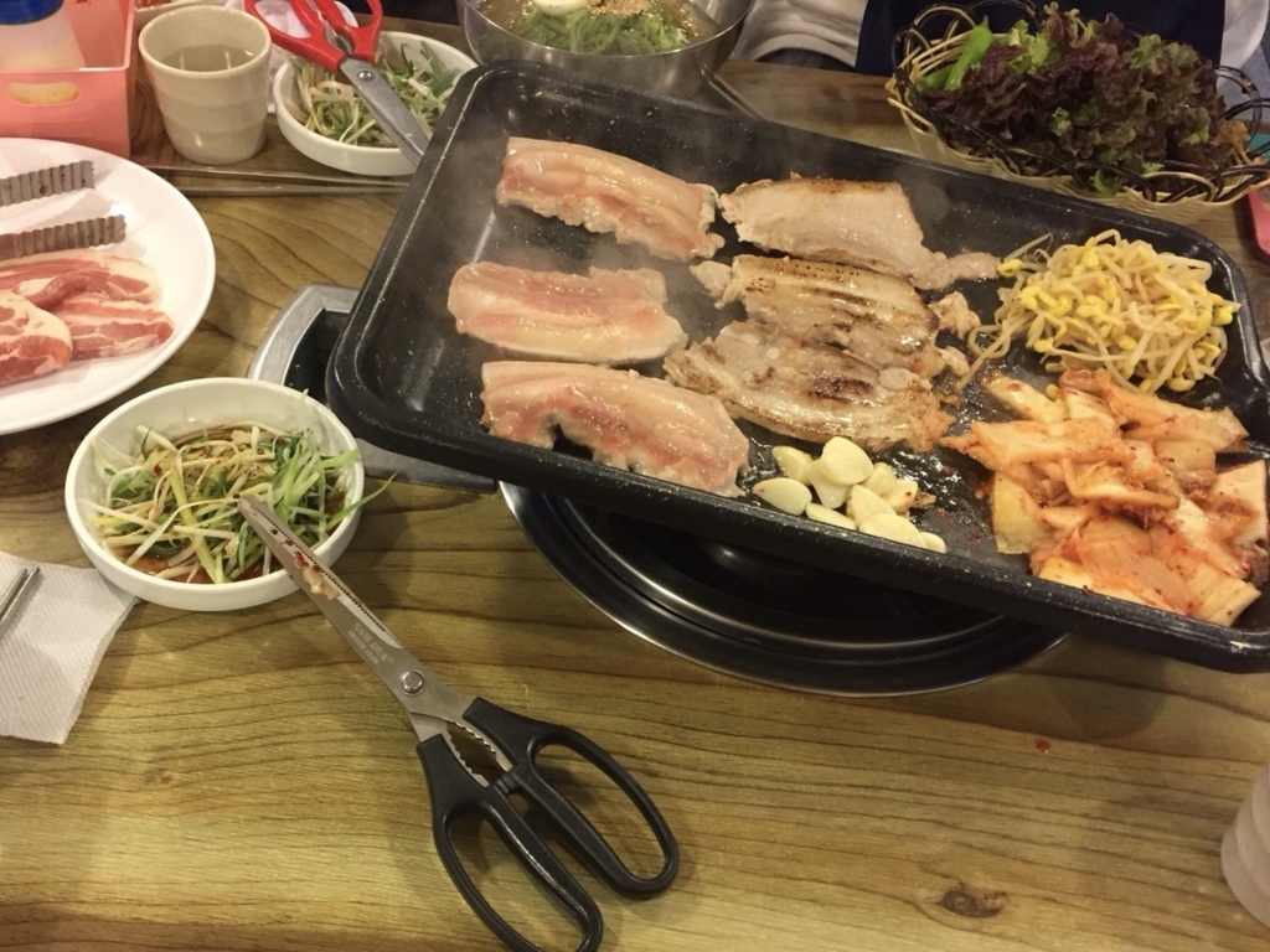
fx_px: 1064
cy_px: 476
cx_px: 635
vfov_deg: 48.2
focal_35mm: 29
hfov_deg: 61.7
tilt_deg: -51.1
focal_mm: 4.15
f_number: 2.2
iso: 160
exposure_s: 1/30
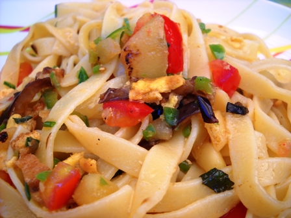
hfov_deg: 45.8
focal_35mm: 41
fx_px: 345
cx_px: 146
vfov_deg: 35.1
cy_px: 109
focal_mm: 6.72
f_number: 3.1
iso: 64
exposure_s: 1/129
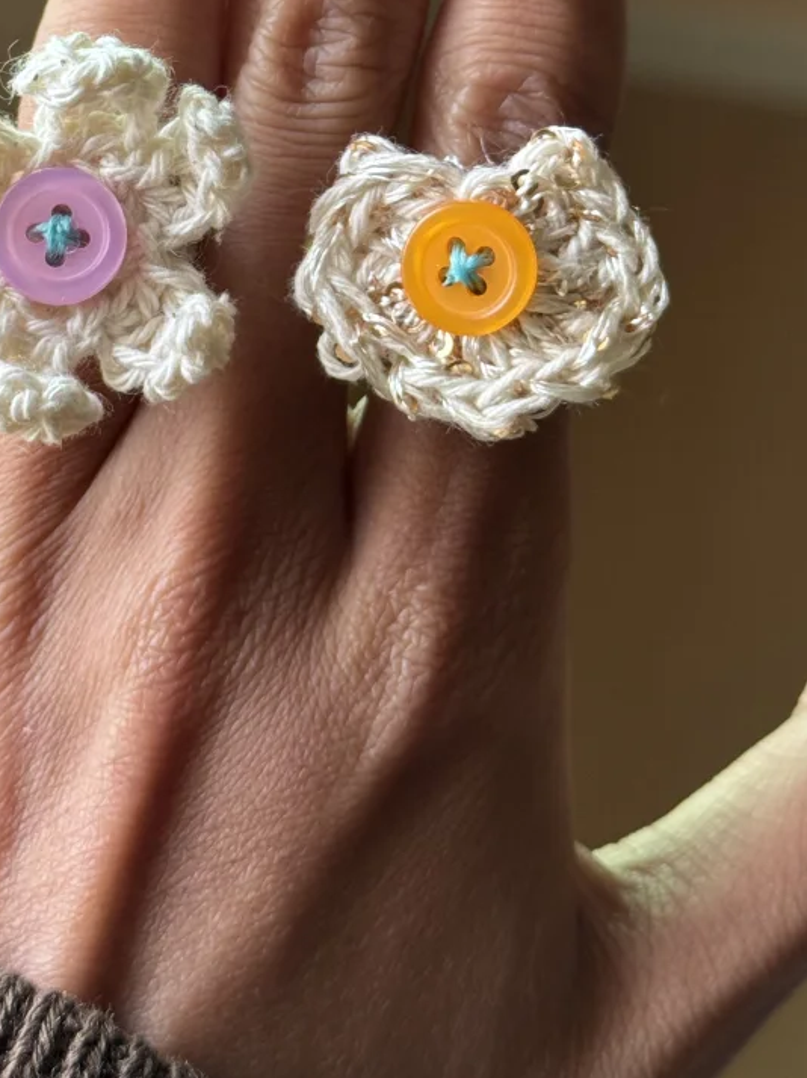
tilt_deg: -32.9
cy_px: 77
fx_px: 3018
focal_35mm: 97
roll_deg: -2.1
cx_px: 181
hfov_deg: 15.2
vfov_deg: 19.8
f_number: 1.78
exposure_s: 1/60
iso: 100
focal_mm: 6.76
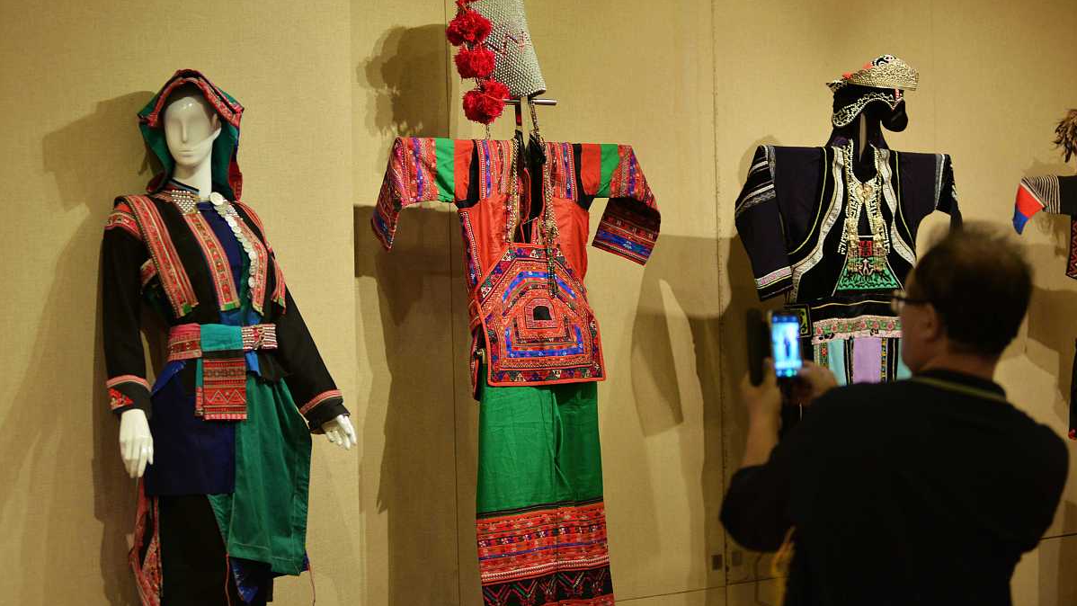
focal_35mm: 84
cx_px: 538
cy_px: 299
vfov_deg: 14.4
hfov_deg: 25.3
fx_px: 2399
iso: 800
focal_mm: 80
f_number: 2.8
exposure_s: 1/125
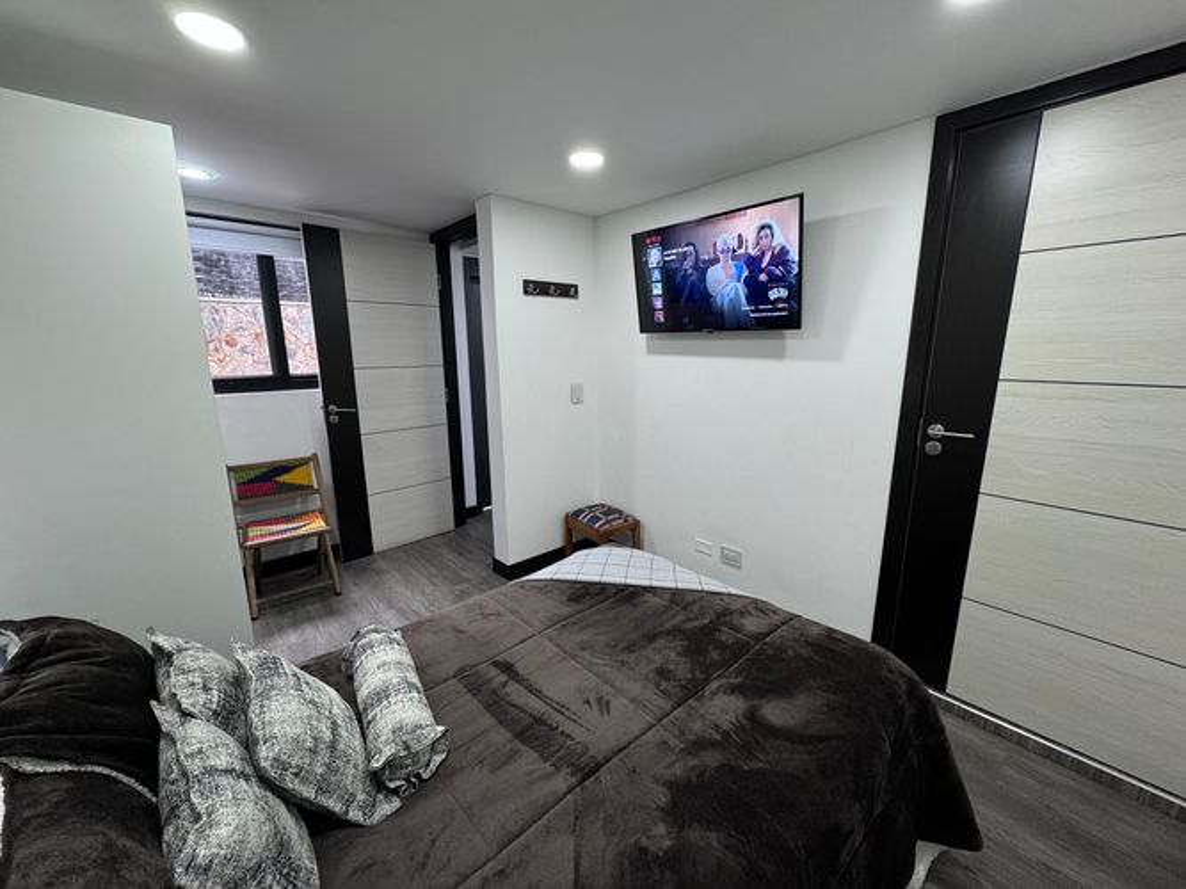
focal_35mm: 14
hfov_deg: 102.1
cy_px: 444
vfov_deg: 85.7
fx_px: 480
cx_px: 593
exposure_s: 1/60
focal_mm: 2.22
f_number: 2.2
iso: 160
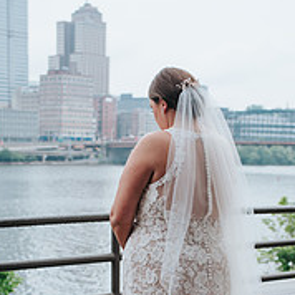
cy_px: 295
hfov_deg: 23.0
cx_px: 187
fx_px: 723
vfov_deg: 22.2
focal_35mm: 75
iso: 110
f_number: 3.2
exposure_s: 1/800
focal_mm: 35
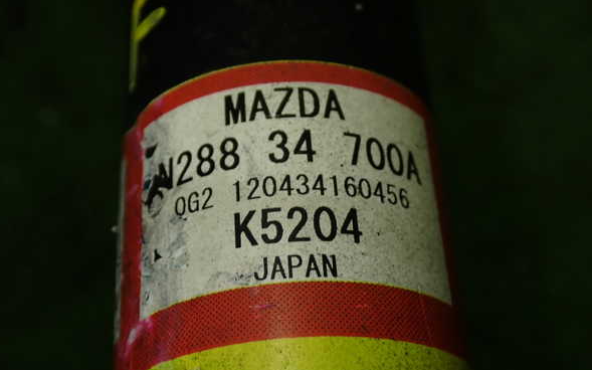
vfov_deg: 24.0
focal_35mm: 54
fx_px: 871
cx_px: 293
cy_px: 201
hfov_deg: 37.5
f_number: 3.2
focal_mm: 9.01
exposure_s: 1/100
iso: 160
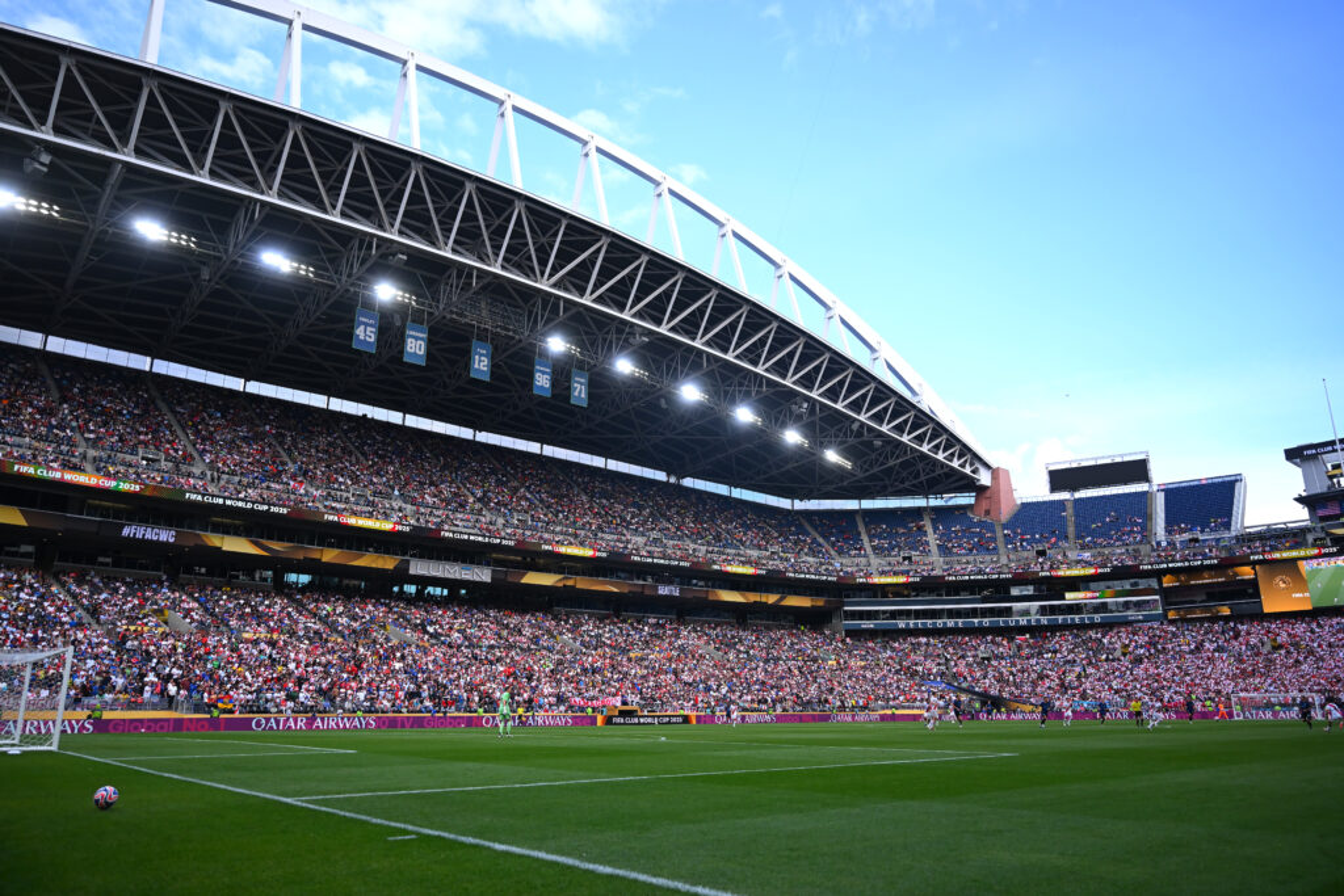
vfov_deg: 53.1
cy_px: 448
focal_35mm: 24
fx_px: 896
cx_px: 672
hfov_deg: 73.7
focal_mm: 24
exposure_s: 1/2500
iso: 500
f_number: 2.8
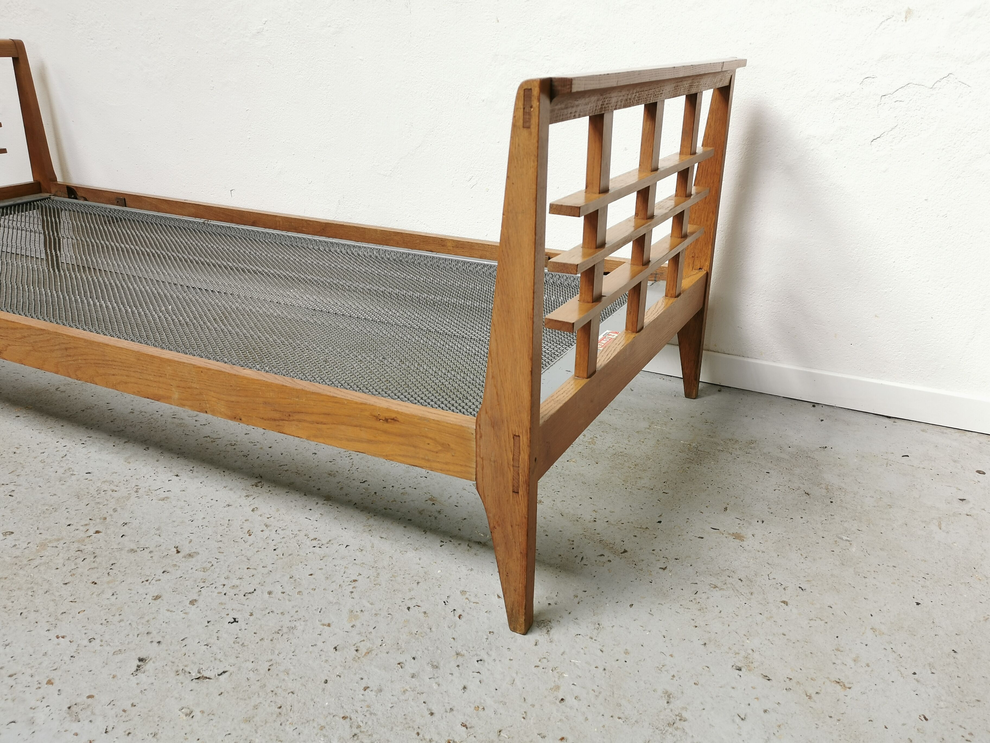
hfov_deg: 61.7
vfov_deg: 48.2
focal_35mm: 29
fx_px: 829
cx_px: 495
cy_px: 372
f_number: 1.8
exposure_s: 1/100
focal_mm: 5.58
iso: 50
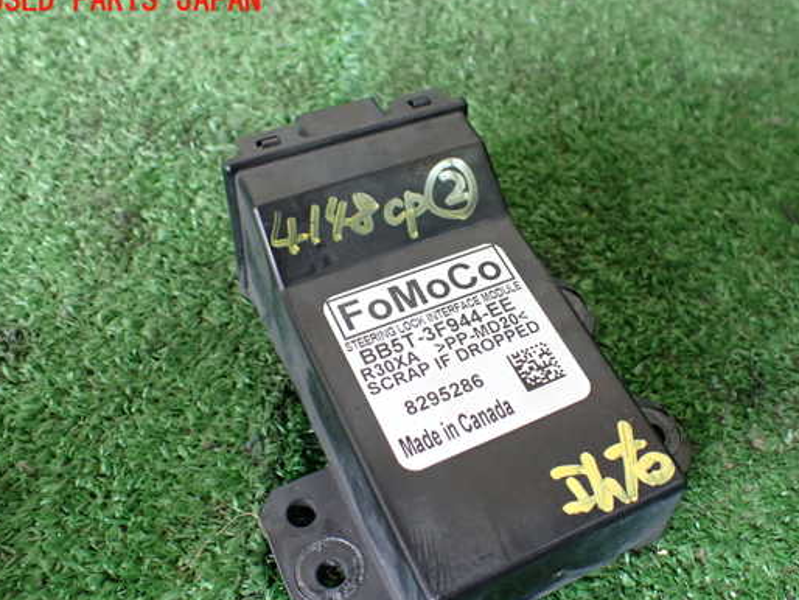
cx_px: 445
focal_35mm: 35
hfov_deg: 52.5
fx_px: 808
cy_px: 331
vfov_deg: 40.7
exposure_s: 1/125
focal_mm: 5.4
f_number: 2.3
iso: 500
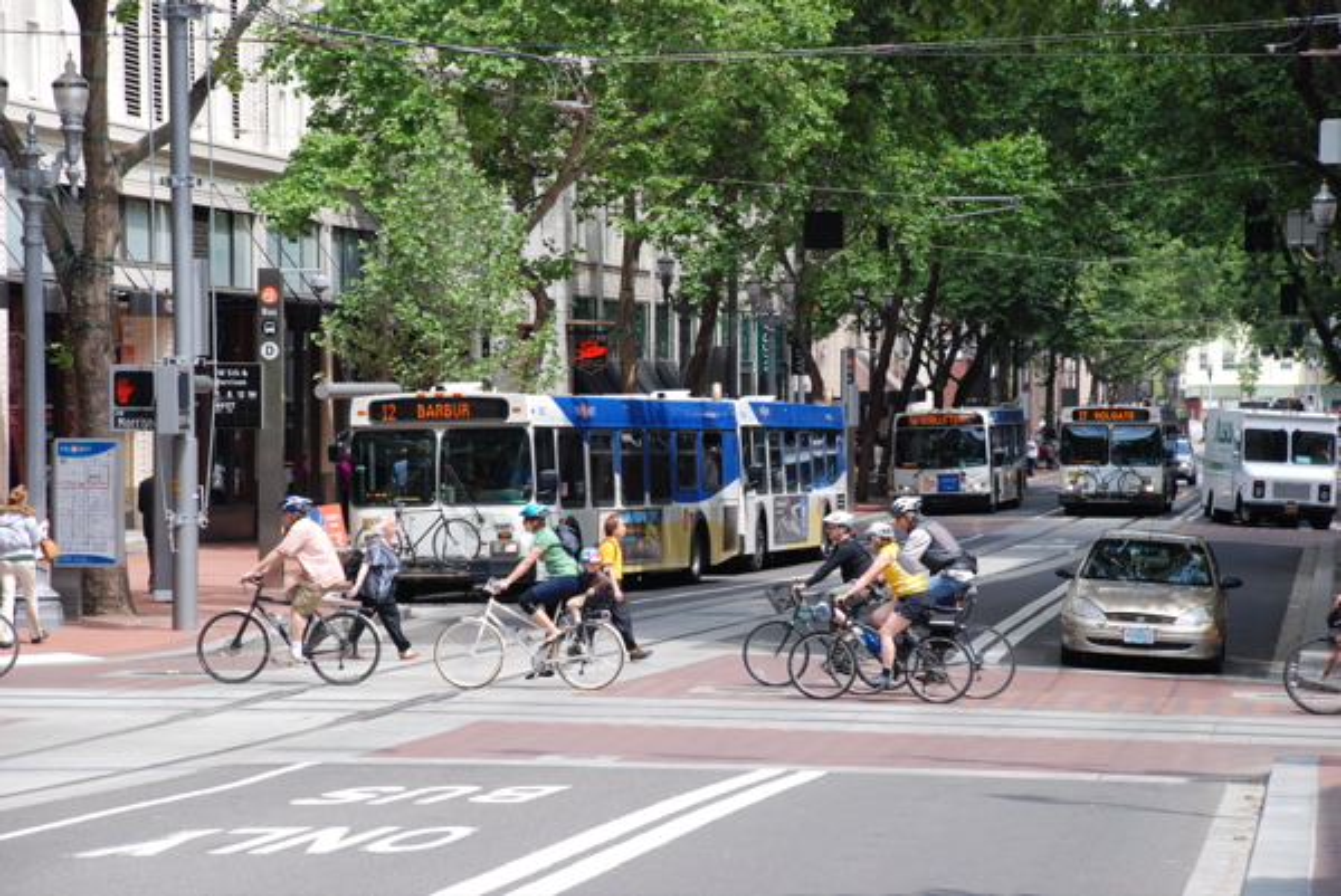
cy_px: 448
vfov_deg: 9.2
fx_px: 5591
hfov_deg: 13.7
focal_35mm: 150
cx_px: 670
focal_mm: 100
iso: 400
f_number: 10
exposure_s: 1/400
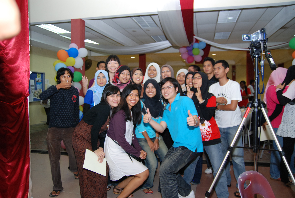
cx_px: 148
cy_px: 99
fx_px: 234
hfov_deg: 64.4
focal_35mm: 28
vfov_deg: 45.9
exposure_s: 1/80
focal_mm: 19
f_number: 2.8
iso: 500
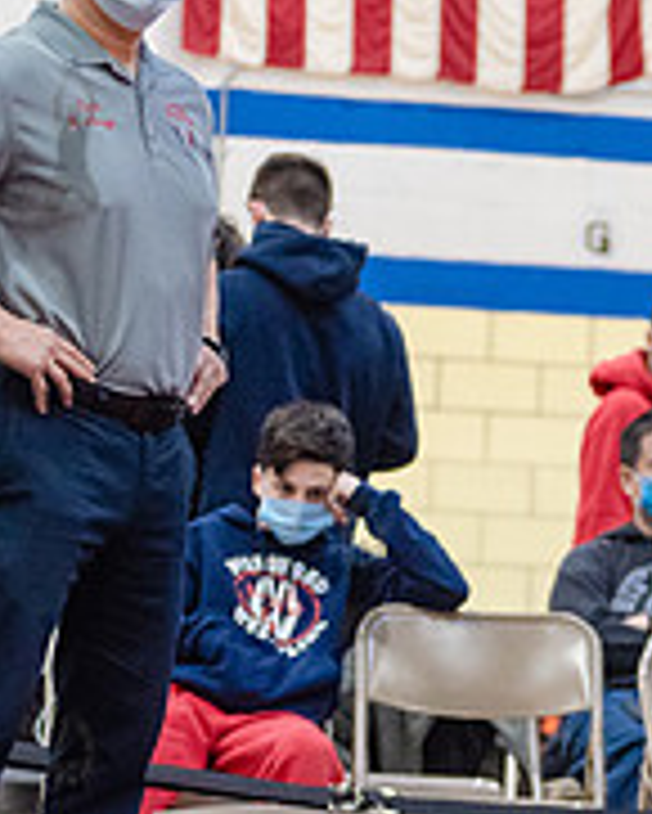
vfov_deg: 8.0
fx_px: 5808
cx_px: 940
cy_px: 785
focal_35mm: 241
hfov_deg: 6.4
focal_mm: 80
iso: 4000
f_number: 3.5
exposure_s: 1/320
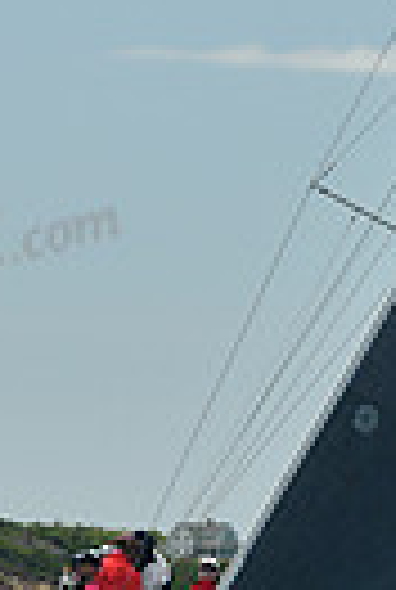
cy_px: -9
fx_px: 8403
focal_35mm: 512
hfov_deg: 2.7
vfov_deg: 4.0
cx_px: 353
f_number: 6.3
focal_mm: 116
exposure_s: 1/640
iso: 320
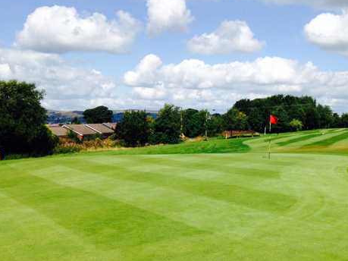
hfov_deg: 40.6
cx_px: 241
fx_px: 462
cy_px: 160
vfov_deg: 31.4
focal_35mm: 46
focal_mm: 4.12
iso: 50
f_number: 2.4
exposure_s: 1/2584
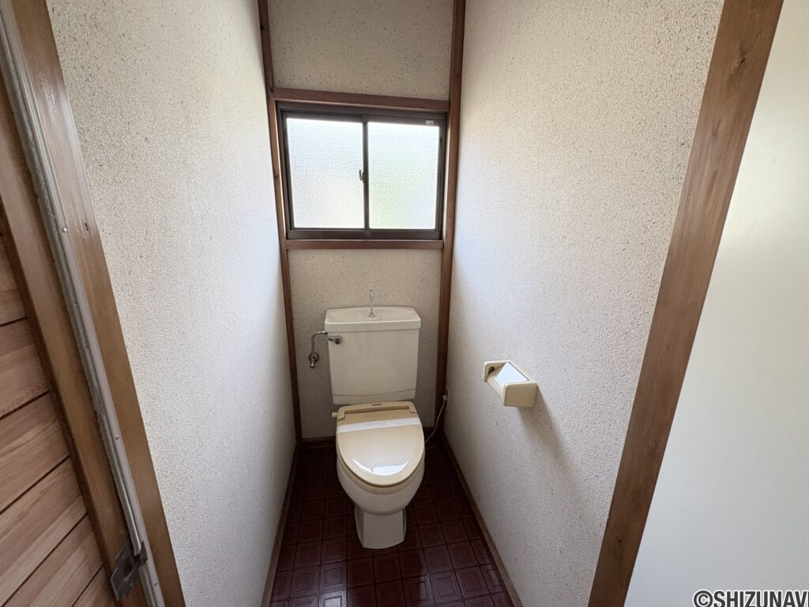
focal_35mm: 14
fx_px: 327
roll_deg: -0.1
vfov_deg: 85.7
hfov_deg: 102.1
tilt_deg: -15.3
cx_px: 404
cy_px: 304
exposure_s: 1/99
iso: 160
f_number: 2.2
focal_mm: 2.22
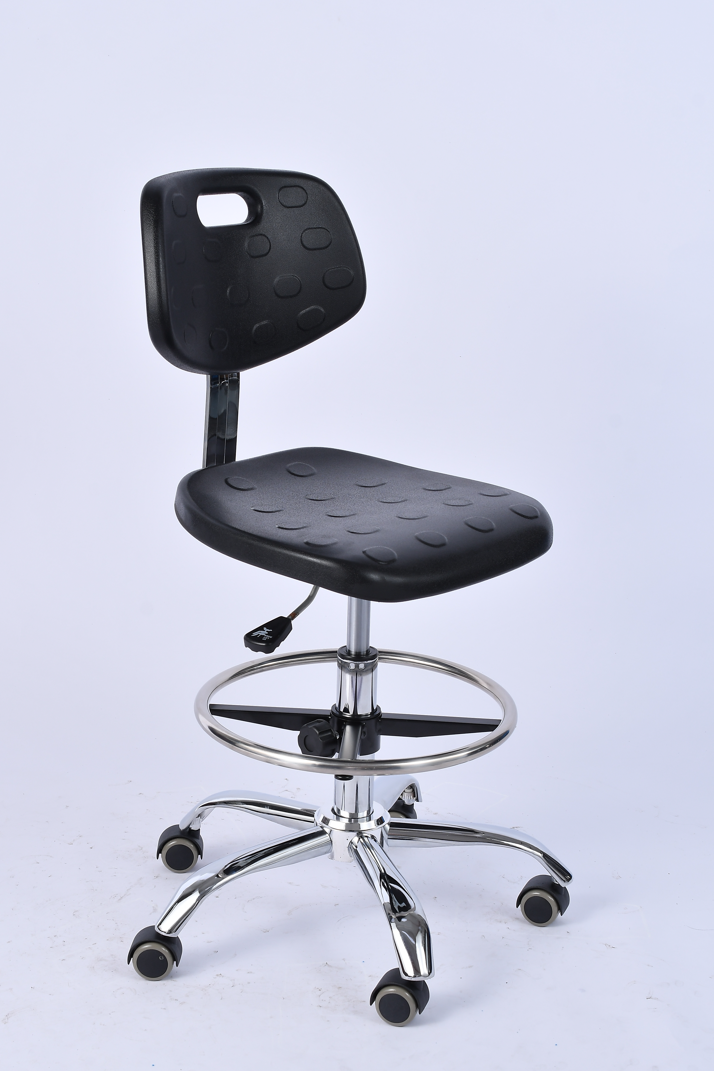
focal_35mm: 66
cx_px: 354
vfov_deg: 30.5
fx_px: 1963
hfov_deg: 20.6
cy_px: 543
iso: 125
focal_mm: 40
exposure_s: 1/125
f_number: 9
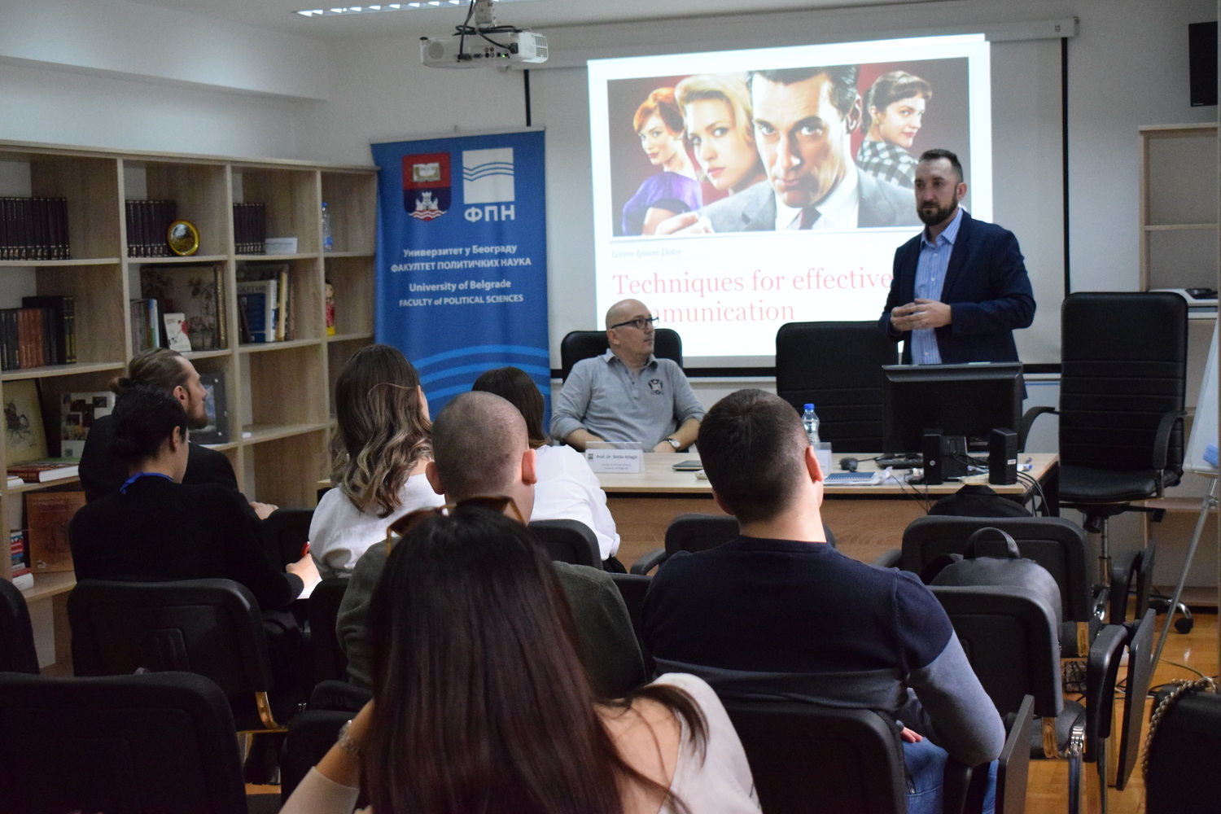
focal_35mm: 57
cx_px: 610
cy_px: 407
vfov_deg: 23.8
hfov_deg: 35.1
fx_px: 1933
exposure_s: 1/500
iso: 8000
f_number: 4.8
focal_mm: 38
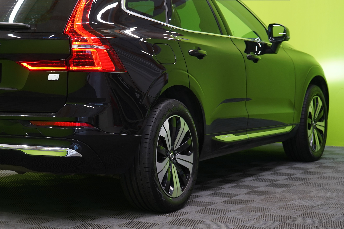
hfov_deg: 24.3
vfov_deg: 16.4
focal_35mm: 83
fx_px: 793
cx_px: 105
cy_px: 84
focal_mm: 58
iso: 400
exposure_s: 1/25
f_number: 5
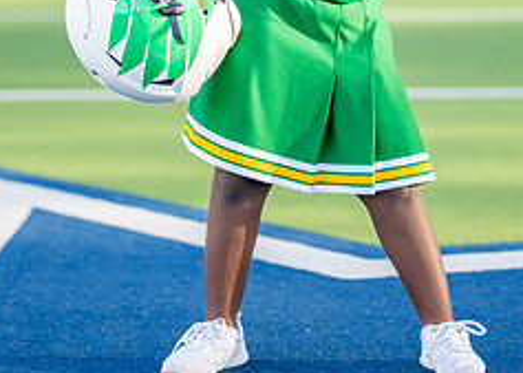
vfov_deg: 9.1
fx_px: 2316
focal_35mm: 156
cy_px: -50
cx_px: 335
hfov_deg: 12.9
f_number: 1.2
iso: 160
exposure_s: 1/2500
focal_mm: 50
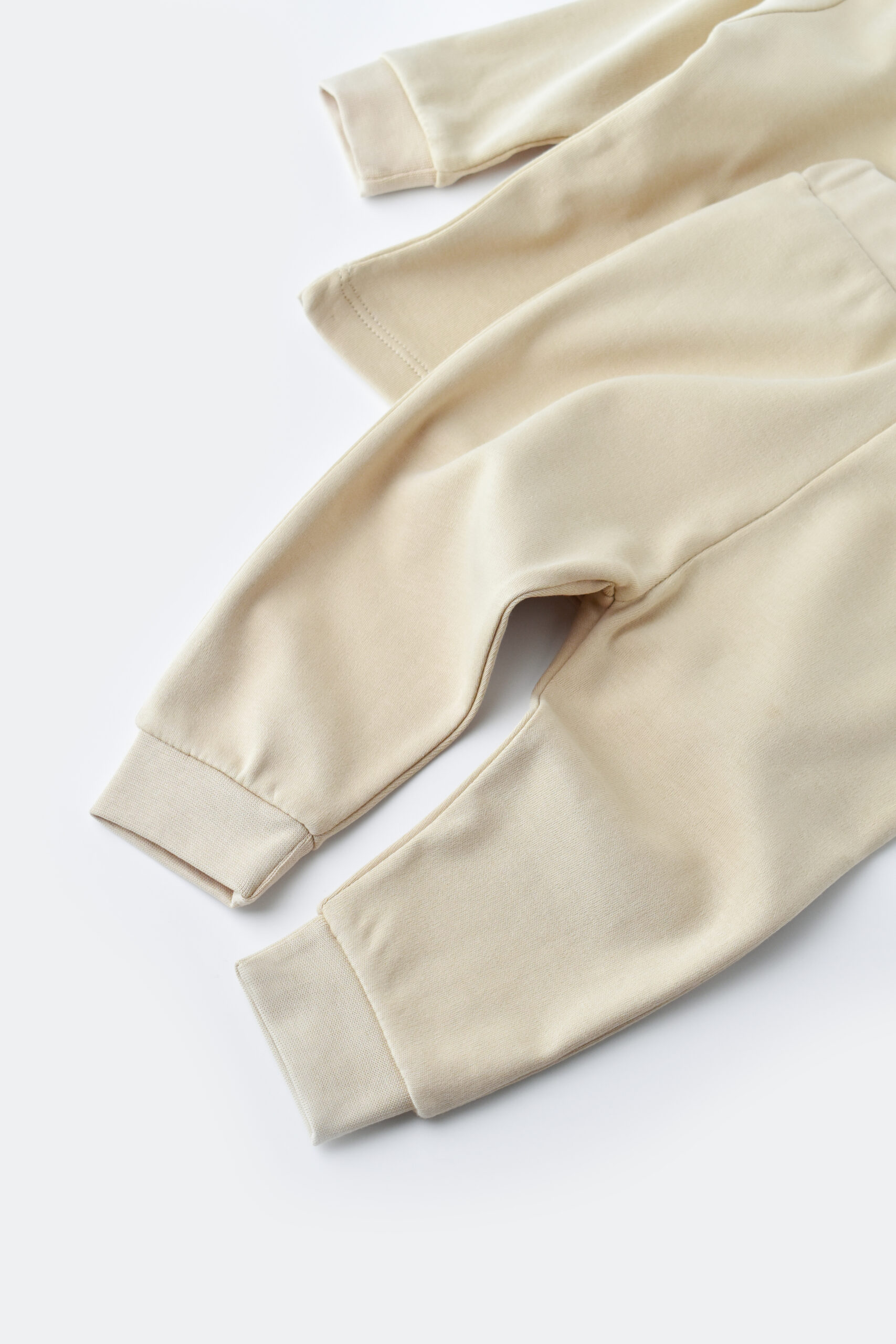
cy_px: 672
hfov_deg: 21.6
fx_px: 2351
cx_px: 448
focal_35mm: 63
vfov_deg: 31.9
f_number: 8
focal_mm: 42
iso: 400
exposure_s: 1/60
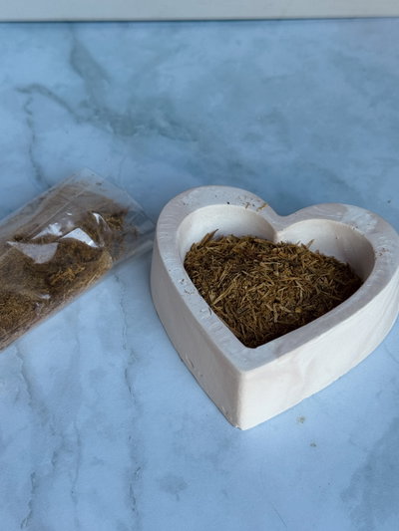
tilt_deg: -52.9
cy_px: 266
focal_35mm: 48
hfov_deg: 30.3
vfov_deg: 39.6
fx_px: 737
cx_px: 200
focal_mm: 6.76
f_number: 1.78
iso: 50
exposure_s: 1/150
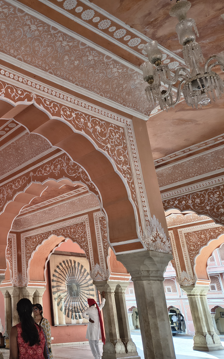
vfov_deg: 58.1
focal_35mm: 33
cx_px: -16
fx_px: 322
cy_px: 181
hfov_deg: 33.8
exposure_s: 1/231
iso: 100
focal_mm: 5.56
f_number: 1.8
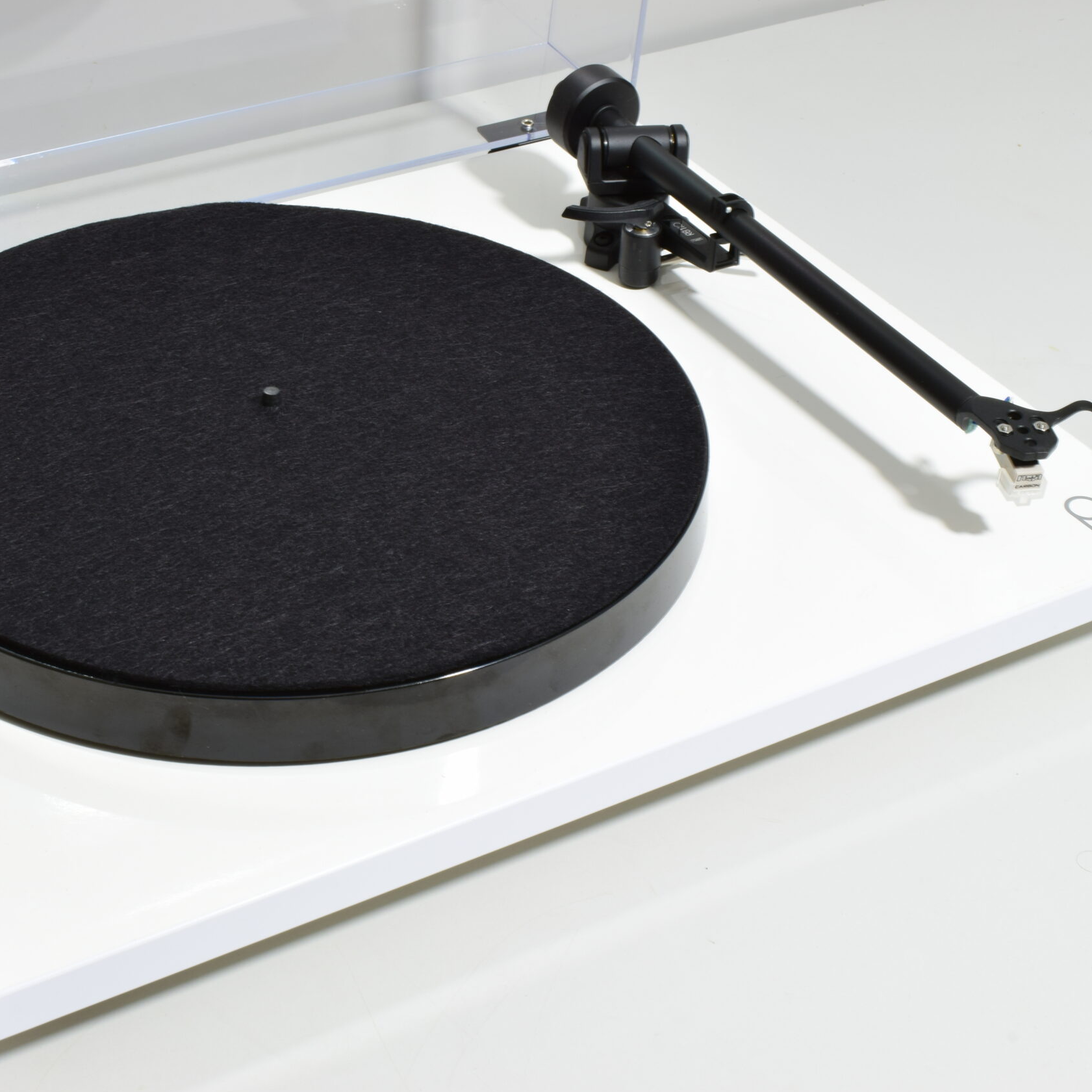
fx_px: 2356
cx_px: 435
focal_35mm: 66
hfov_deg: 26.0
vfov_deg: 26.1
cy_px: 548
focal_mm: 34
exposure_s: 3
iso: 100
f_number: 25
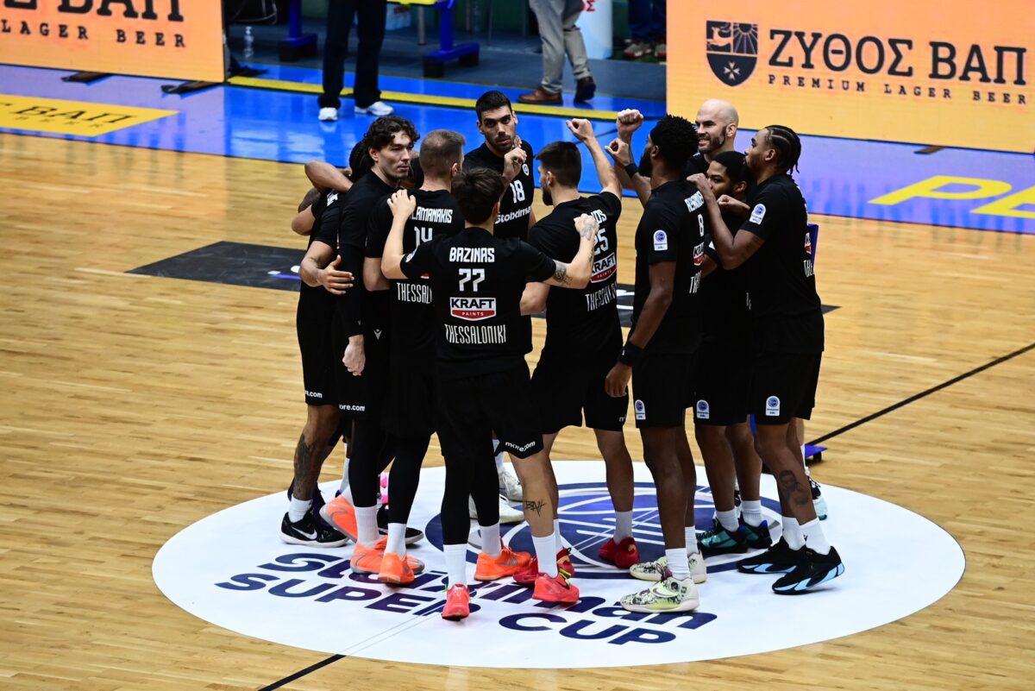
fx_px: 4601
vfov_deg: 8.6
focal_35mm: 160
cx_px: 518
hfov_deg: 12.8
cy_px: 346
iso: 3200
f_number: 3.2
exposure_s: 1/800
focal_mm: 160
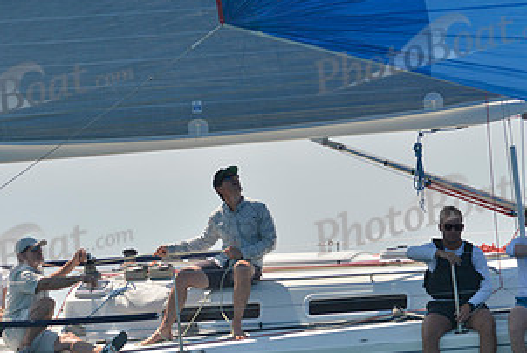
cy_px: 326
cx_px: 225
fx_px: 5905
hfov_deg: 5.1
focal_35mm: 403
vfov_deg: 3.4
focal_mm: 210
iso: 280
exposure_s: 1/2500
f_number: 4.5
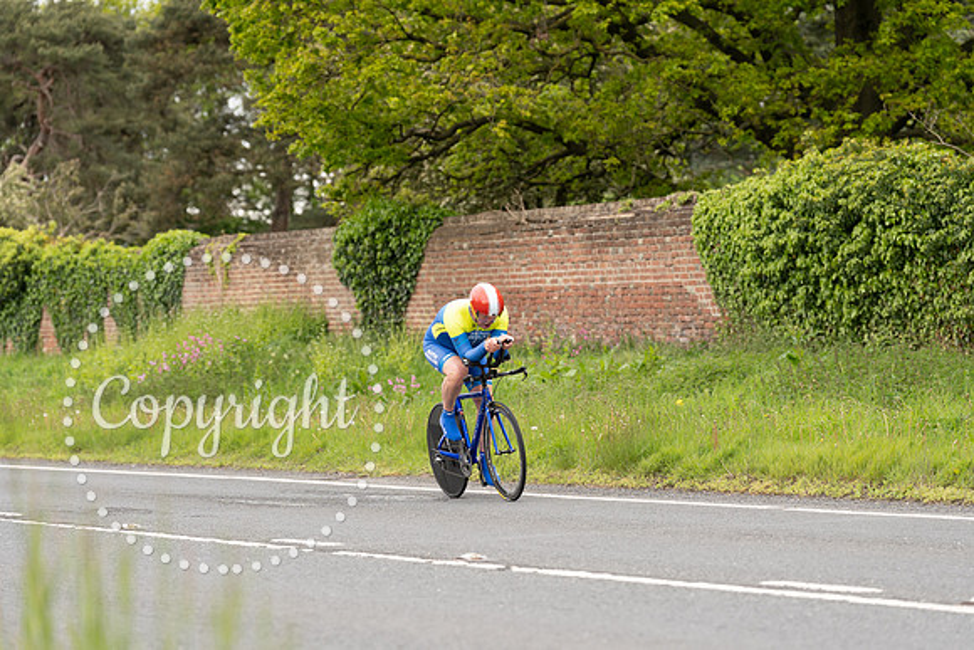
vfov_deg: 10.3
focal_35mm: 133
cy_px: 325
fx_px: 3599
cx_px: 487
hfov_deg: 15.4
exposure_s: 1/1000
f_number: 3.5
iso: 400
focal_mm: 133
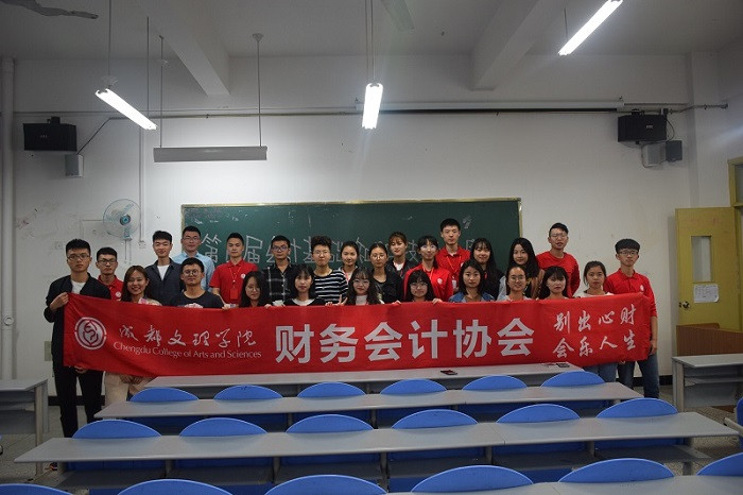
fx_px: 619
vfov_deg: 43.6
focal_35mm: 30
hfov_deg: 62.0
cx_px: 372
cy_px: 248
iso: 640
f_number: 4
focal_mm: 20
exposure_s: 1/60
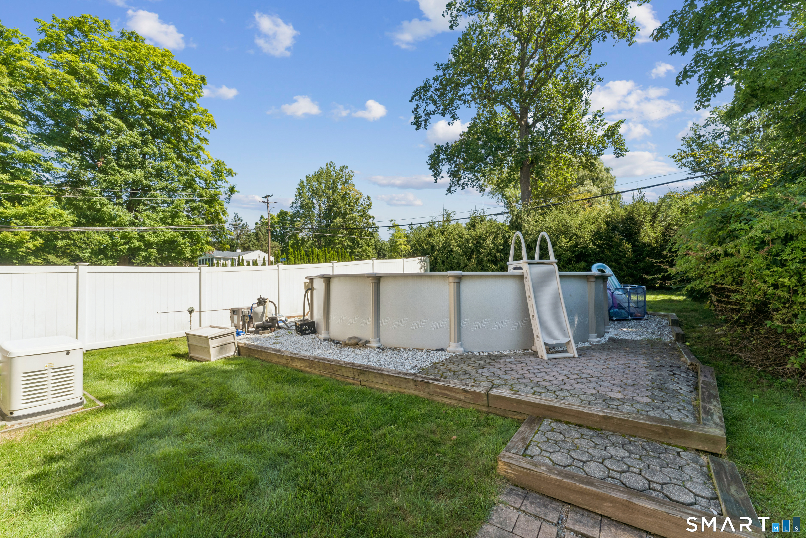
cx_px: 403
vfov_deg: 81.2
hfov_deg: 104.3
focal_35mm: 14
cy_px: 269
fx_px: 313
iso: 100
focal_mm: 14
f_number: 22
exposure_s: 1/25
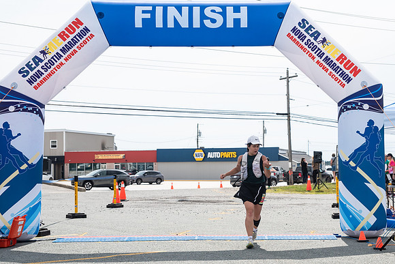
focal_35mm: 60
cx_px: 240
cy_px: 146
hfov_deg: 33.2
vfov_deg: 22.6
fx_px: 660
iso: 800
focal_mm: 48
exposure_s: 1/4000
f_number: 4
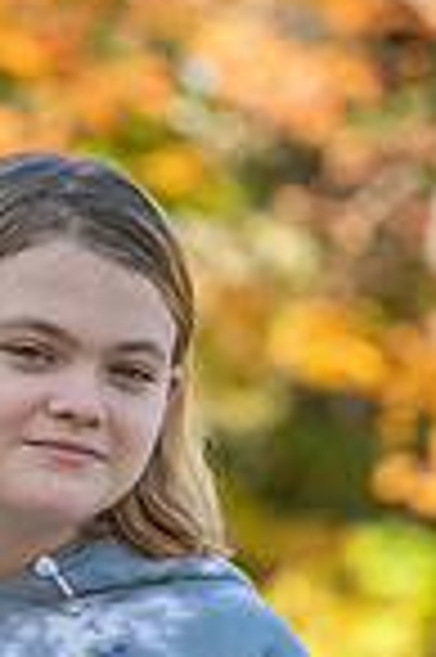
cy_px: 909
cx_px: 83
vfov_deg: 3.5
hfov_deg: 2.3
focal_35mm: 586
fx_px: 10670
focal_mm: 190
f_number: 6.3
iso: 100
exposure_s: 1/160
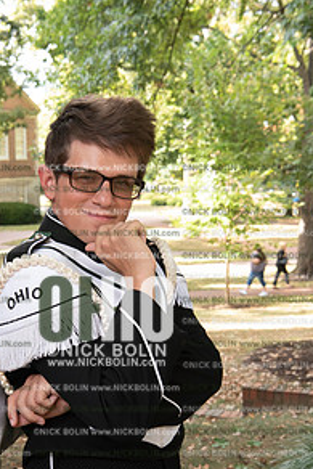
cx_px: 106
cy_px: 321
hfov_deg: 18.4
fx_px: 964
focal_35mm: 74
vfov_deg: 27.1
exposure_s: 1/100
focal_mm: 48
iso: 800
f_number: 8
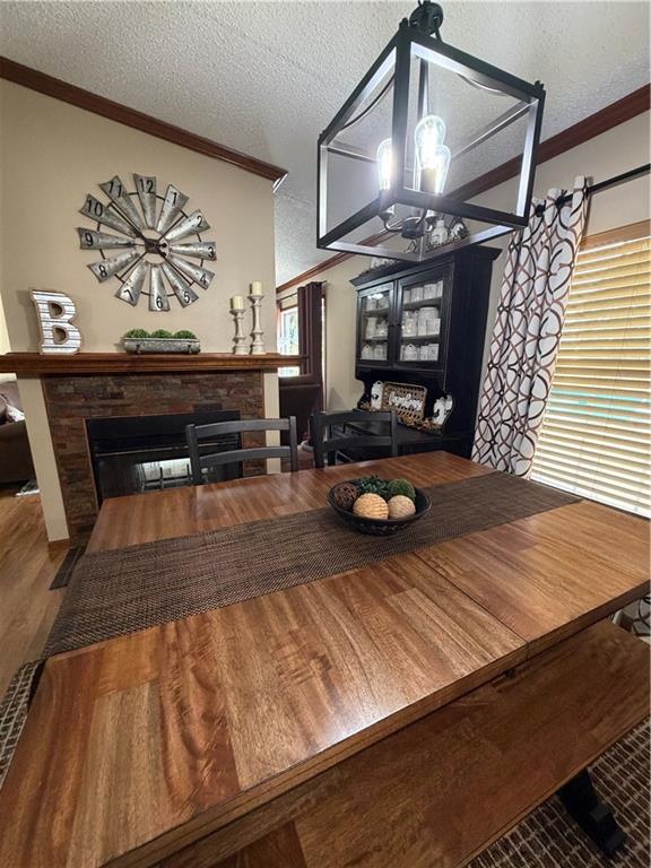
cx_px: 326
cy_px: 434
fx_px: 351
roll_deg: -1.1
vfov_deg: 102.1
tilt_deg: -12.3
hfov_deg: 85.7
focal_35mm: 14
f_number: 2.2
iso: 320
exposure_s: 1/60
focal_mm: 2.22
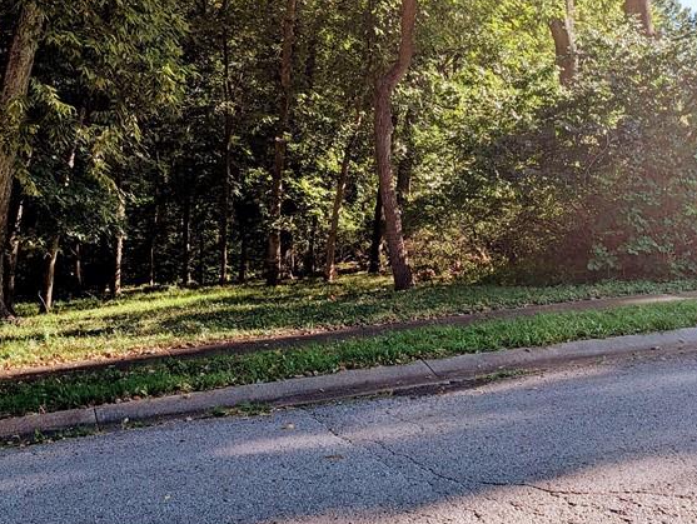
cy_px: 115
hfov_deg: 41.9
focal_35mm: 44
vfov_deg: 32.2
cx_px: 193
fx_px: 887
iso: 16
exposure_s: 1/378
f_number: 1.68
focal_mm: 6.9
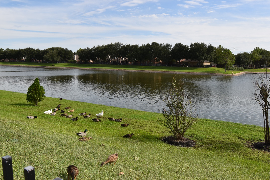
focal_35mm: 30
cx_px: 135
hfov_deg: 61.9
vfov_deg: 43.6
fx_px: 225
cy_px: 90
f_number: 10
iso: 100
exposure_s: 1/200
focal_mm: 20
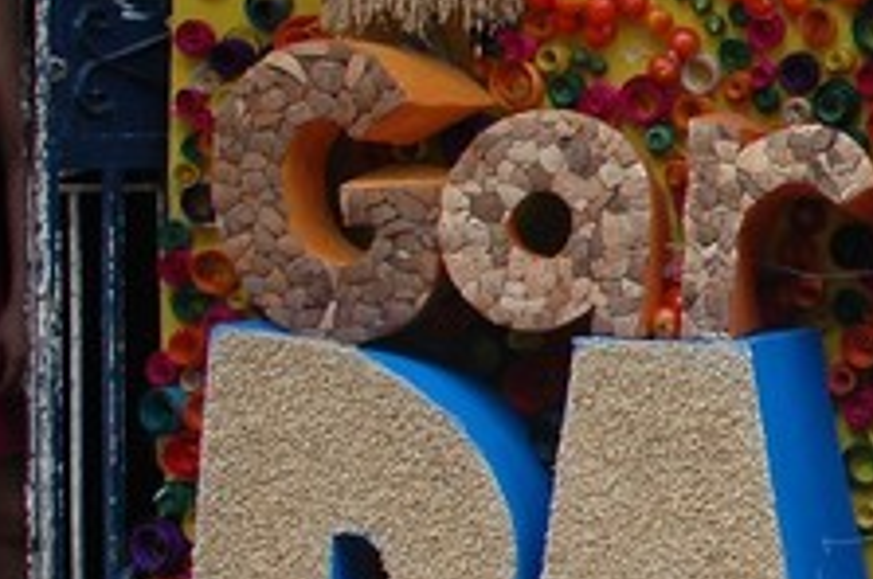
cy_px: 178
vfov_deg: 14.9
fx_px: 2204
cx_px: 1382
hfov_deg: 19.1
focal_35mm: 91
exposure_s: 1/160
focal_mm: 18
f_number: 4.5
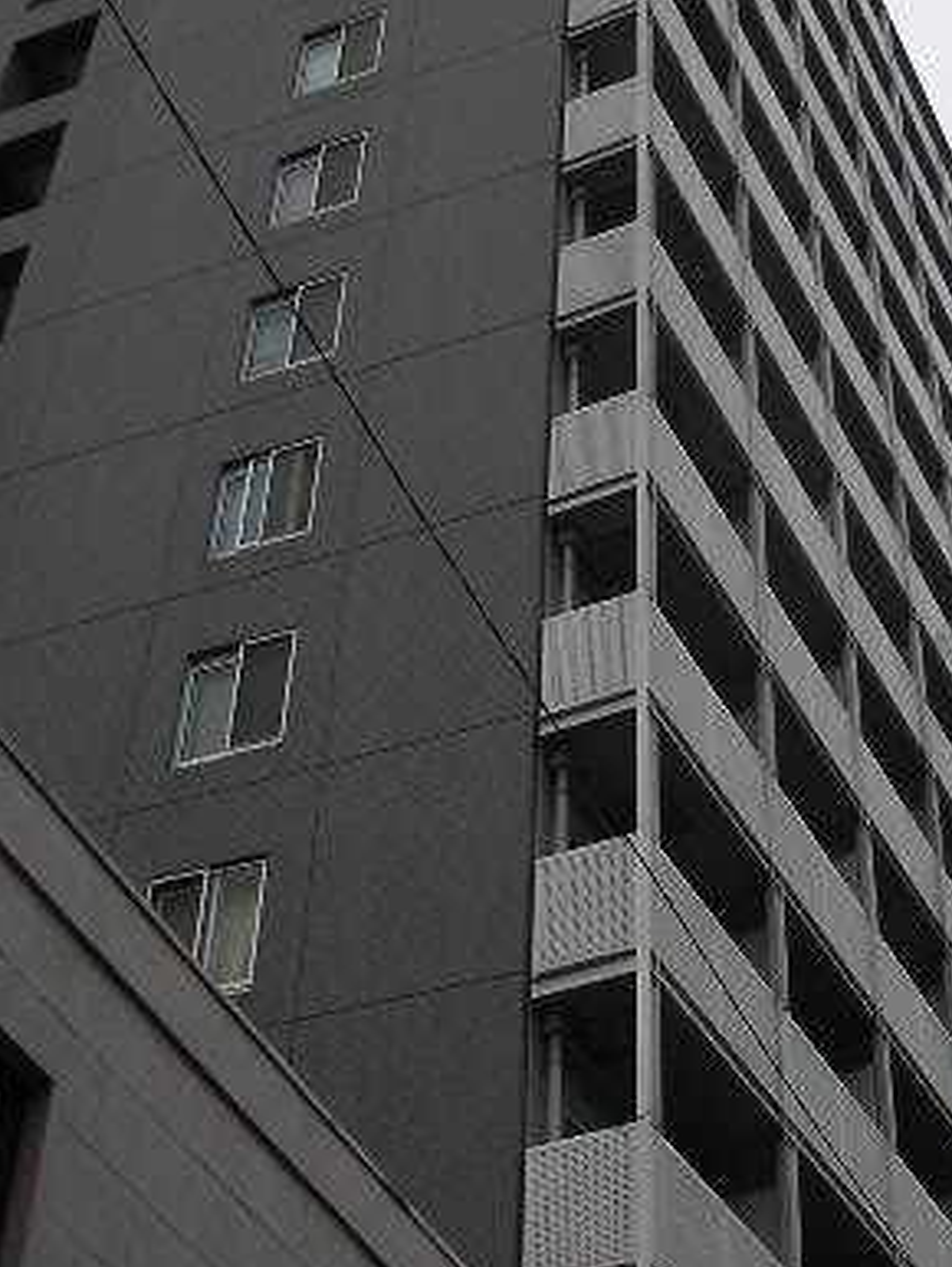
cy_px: 571
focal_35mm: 63
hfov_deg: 23.1
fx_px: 2308
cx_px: 729
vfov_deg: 30.7
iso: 71
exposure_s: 1/982
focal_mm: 5.8
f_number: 4.1
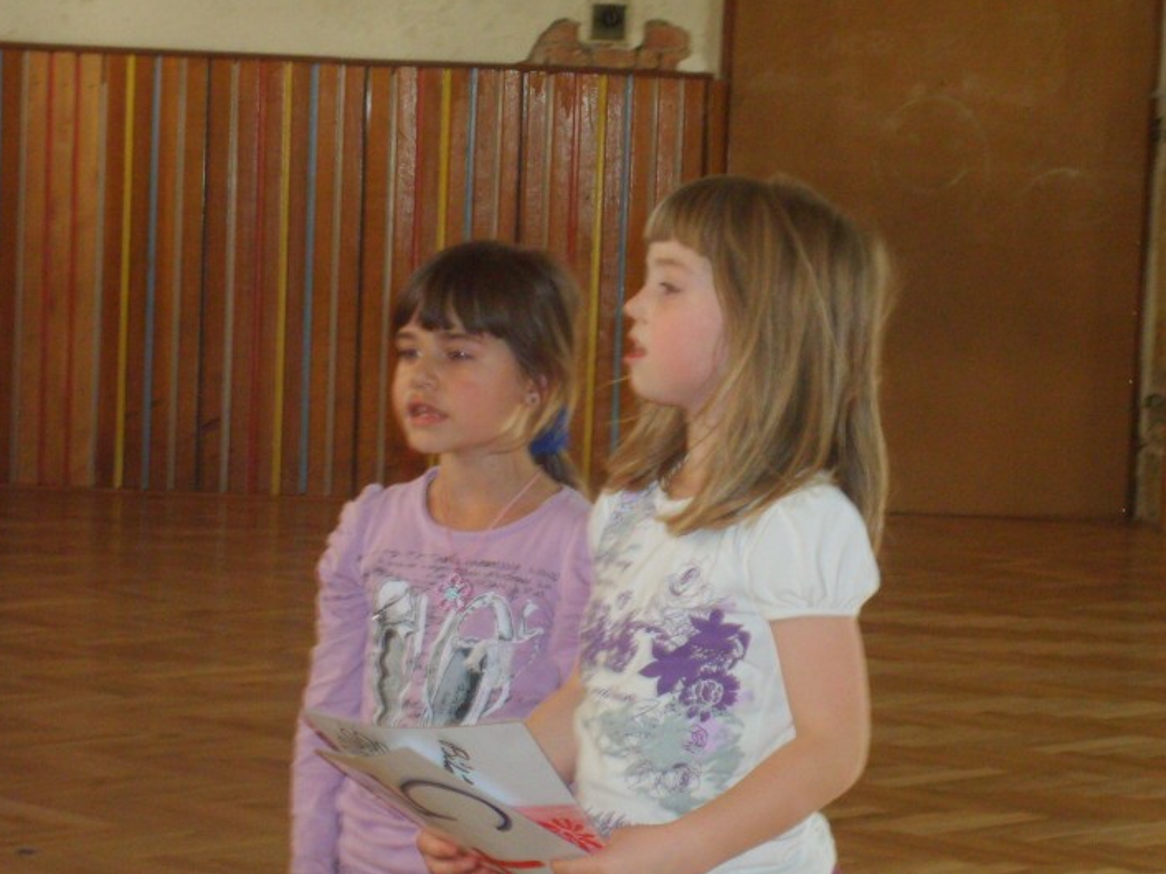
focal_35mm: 119
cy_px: 484
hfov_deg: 16.6
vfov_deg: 12.4
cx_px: 558
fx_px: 4007
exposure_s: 1/60
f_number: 4.9
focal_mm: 17.4
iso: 253
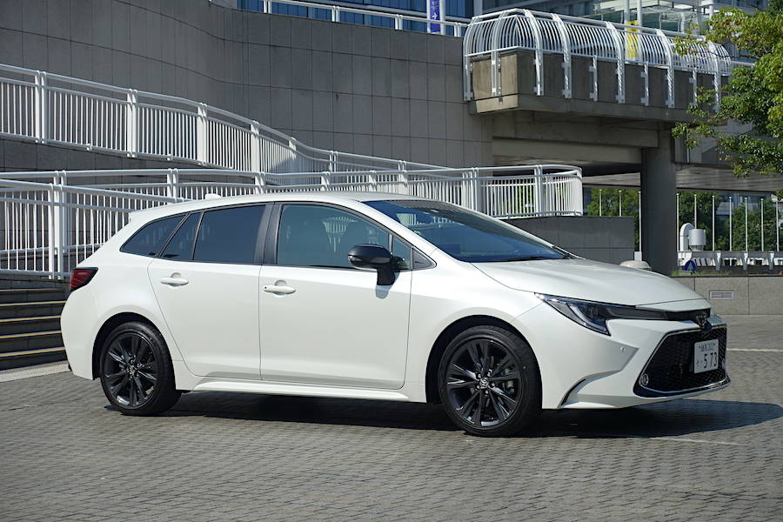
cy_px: 261
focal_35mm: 69
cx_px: 392
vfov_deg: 19.7
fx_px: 1501
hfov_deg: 29.2
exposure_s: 1/100
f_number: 5.6
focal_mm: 25.37
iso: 125
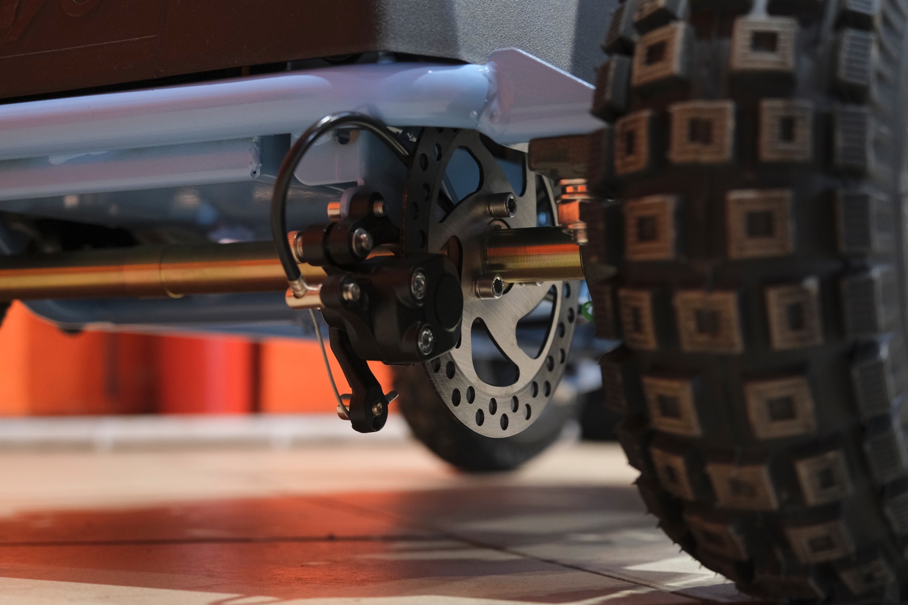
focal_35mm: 59
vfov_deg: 23.0
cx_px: 454
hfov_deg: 33.9
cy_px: 302
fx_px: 1488
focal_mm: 39.3
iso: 2000
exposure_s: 1/80
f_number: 4
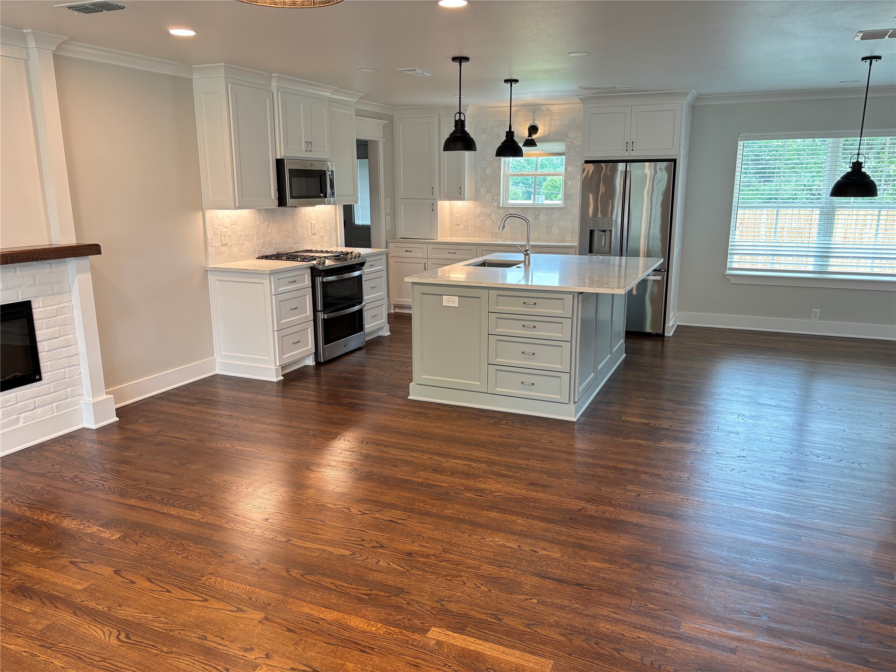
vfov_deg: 53.1
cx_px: 448
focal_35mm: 26
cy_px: 336
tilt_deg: -12.8
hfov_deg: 67.3
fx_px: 673
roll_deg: +0.2
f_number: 1.6
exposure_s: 1/60
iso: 100
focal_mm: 5.96
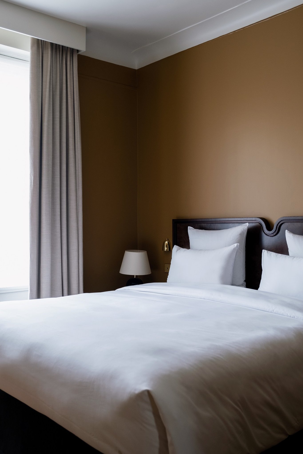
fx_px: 429
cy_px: 227
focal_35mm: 34
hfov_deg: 38.9
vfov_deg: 55.8
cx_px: 152
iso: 400
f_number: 2.8
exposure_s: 1/13
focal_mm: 22.7
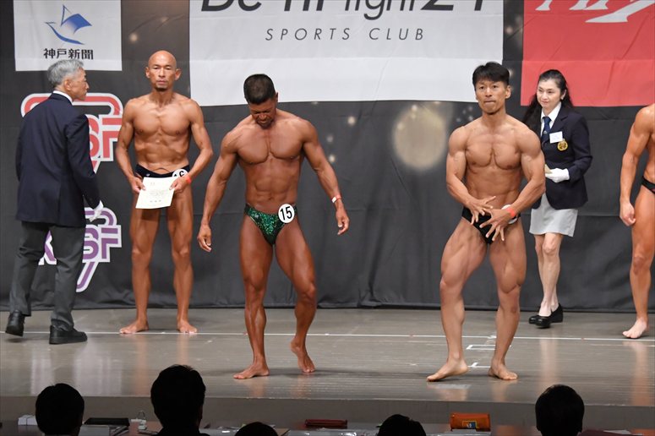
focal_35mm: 168
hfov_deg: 12.2
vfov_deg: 8.2
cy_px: 218
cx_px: 328
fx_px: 3055
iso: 6400
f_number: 5.6
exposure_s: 1/400
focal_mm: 112
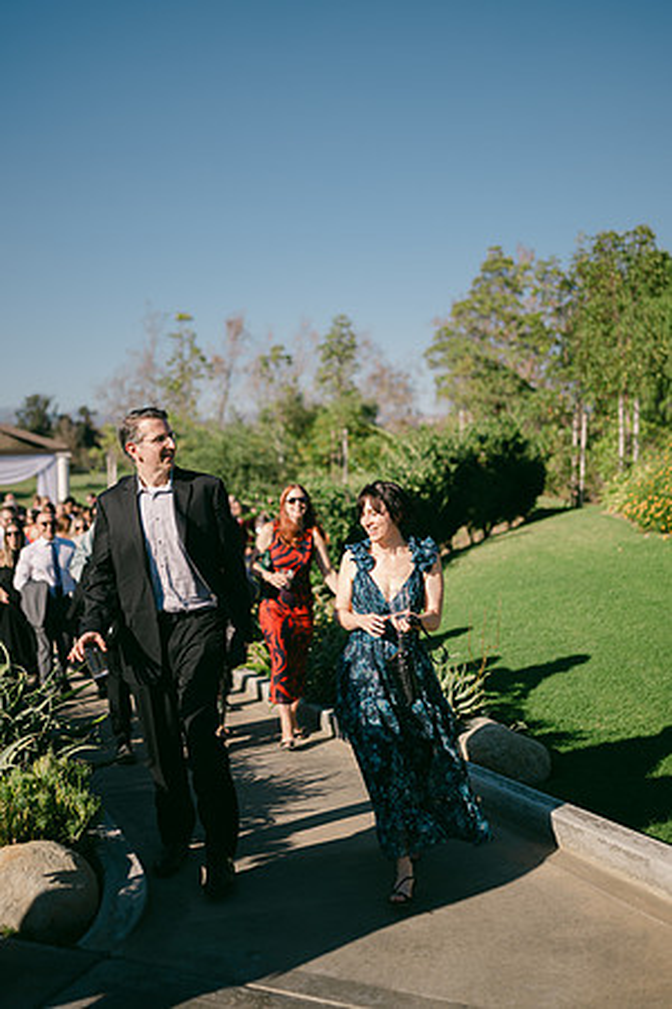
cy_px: 504
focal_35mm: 35
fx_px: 980
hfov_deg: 37.9
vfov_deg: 54.4
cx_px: 336
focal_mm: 35
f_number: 1.3
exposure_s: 1/6400
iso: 64
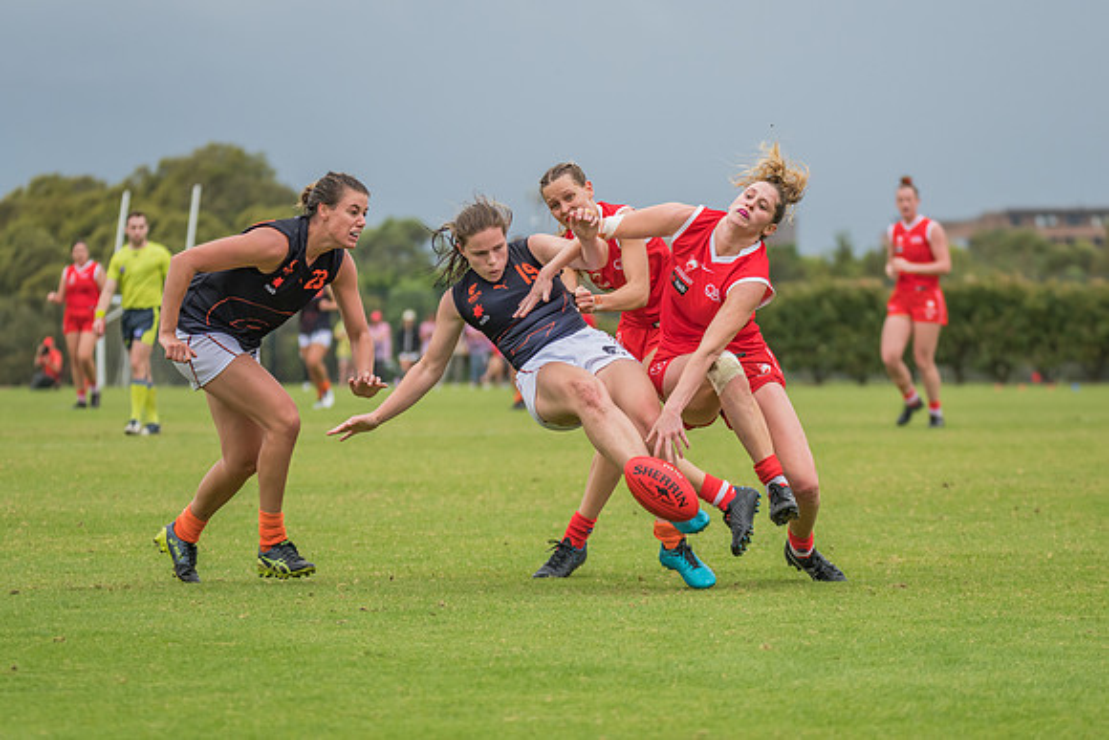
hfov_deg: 7.9
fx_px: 8047
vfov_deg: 5.3
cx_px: 606
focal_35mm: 261
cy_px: 374
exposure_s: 1/1250
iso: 500
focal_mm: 210
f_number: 6.3
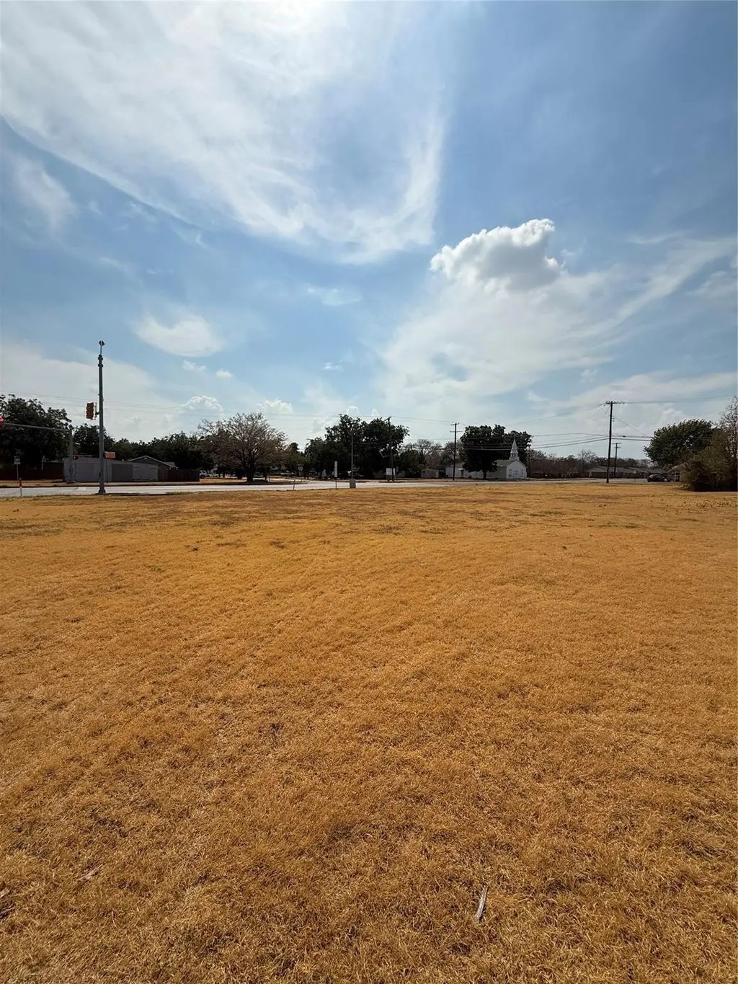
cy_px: 492
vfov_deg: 102.1
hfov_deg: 85.7
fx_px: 398
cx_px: 369
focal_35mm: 14
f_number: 2.2
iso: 50
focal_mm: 2.22
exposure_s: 1/6173
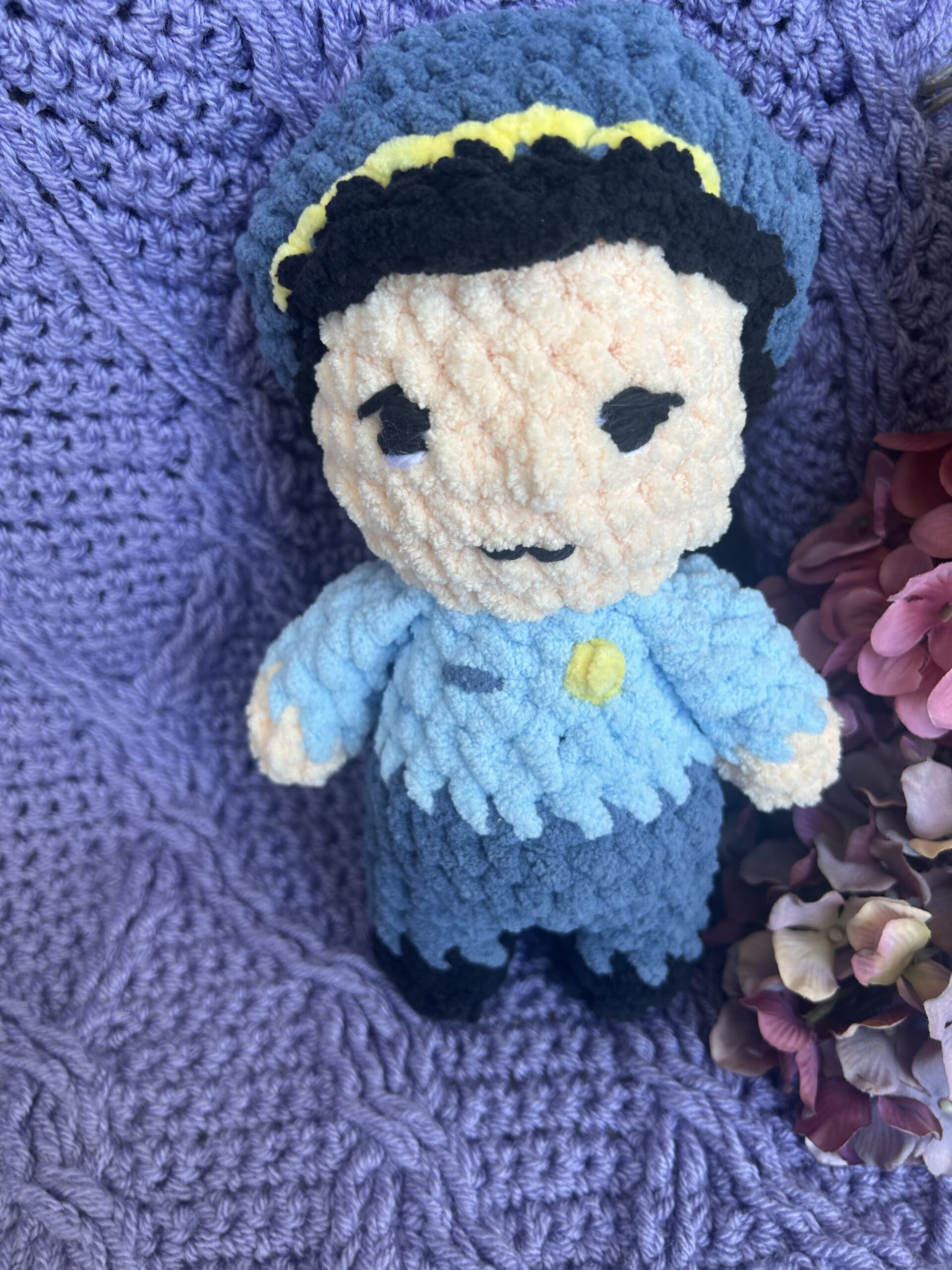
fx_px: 953
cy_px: 635
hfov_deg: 53.1
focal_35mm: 26
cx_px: 476
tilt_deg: -42.2
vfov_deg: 67.3
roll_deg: -1.2
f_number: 1.5
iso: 40
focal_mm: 5.7
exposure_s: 1/121
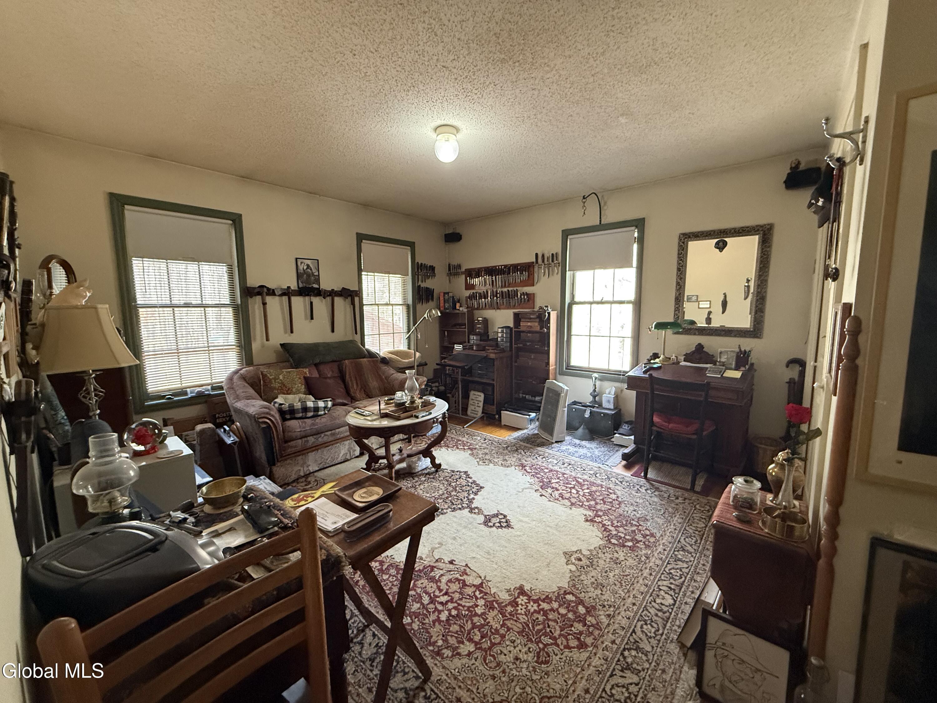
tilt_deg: -5.5
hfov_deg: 102.1
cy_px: 352
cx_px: 468
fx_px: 379
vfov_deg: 85.7
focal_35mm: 14
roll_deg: -0.1
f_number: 2.2
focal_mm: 2.22
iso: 640
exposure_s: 1/60
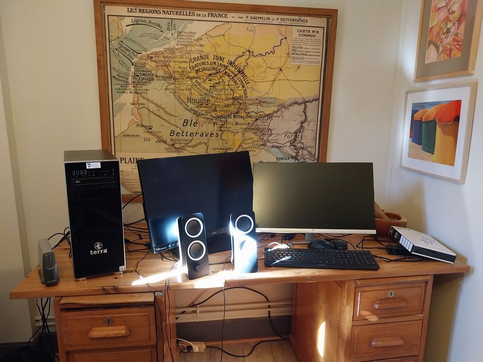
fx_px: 363
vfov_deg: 53.1
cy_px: 181
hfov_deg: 67.3
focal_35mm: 26
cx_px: 242
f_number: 1.8
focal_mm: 4
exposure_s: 1/33.3
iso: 400
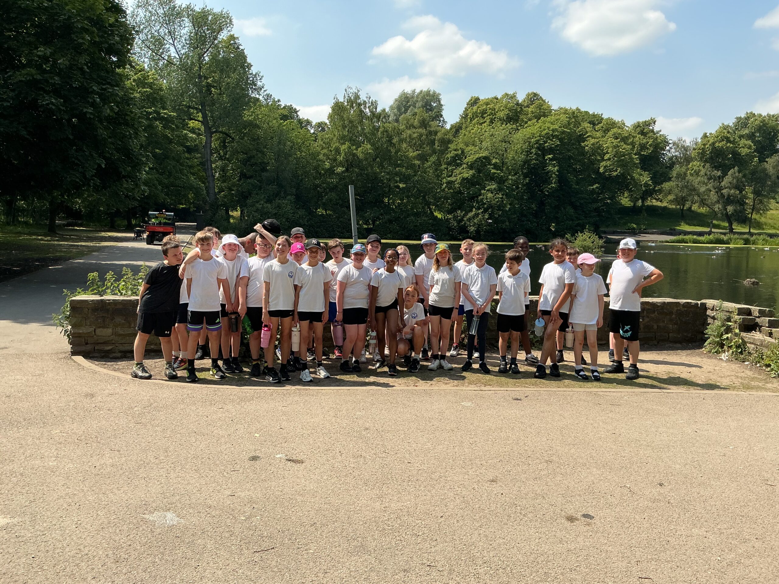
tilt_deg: -6.2
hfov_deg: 61.7
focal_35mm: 29
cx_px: 390
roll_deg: -0.7
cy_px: 292
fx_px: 653
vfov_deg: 48.2
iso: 25
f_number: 1.8
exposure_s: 1/1577
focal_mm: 3
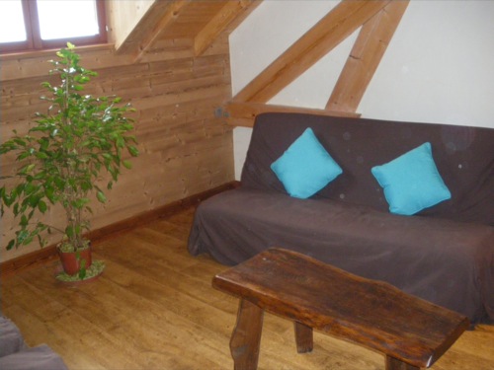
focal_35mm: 36
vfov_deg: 39.7
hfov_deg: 51.4
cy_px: 185
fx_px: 514
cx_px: 247
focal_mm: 6.3
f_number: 3.5
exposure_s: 1/50
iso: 500
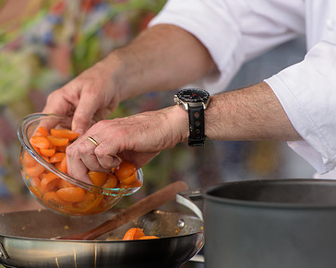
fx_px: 2973
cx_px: 91
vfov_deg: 5.2
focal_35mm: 299
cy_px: 139
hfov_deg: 6.5
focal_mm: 200
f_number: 3.2
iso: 250
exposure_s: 1/1000
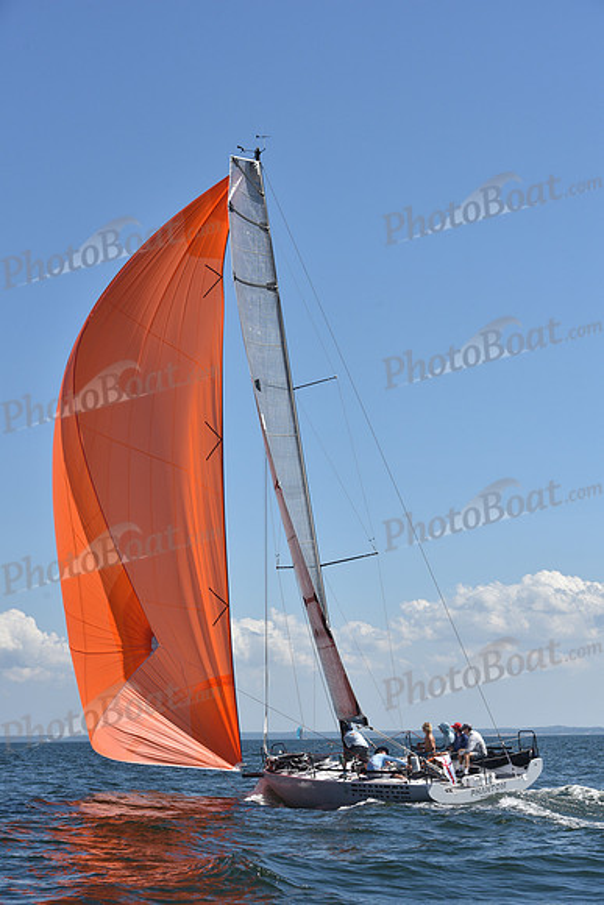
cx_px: 302
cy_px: 452
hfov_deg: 19.5
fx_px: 1760
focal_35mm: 70
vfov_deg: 28.8
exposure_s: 1/1250
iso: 320
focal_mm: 70
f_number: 10
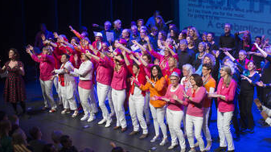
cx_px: 170
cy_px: 73
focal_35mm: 70
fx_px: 503
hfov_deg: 30.0
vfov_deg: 17.2
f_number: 4
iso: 1000
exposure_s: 1/125
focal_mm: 50
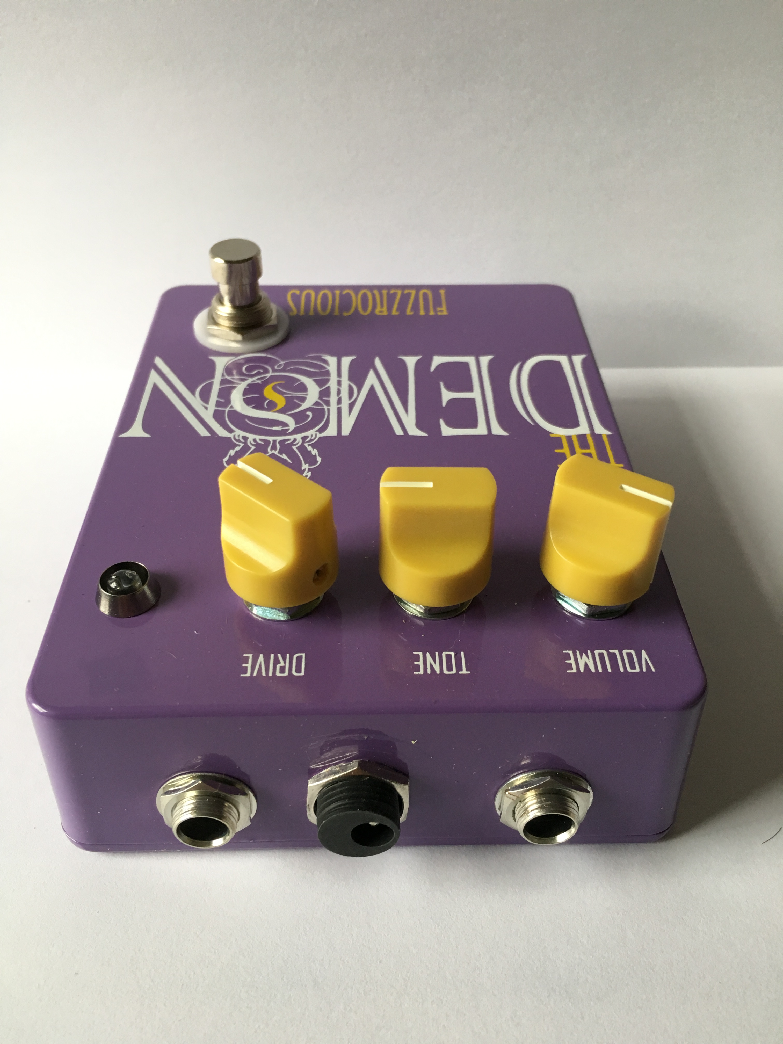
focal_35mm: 29
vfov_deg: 61.7
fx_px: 875
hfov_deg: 48.2
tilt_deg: -42.0
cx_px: 392
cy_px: 522
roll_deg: -1.2
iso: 40
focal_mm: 4.15
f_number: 2.2
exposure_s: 1/30
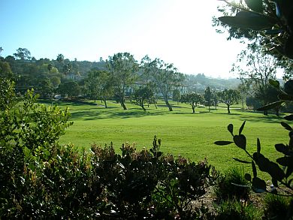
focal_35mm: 35
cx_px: 146
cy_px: 110
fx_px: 296
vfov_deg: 40.7
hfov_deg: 52.6
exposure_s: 1/63.5
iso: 50
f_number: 8.5
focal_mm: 5.8
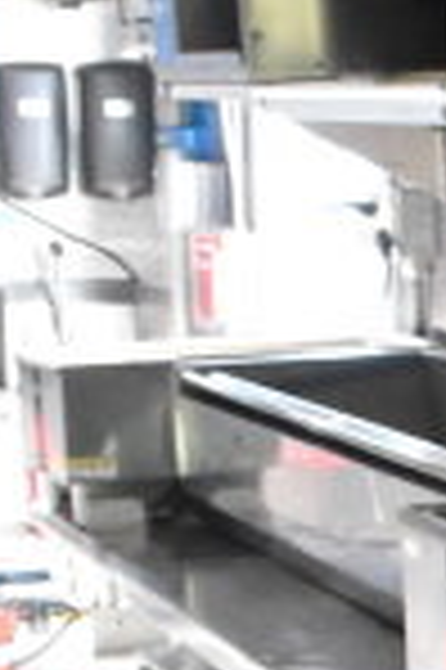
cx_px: 1243
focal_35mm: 166
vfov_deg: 12.2
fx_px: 3092
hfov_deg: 7.4
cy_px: 672
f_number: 6.3
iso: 6400
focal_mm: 18
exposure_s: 1/160
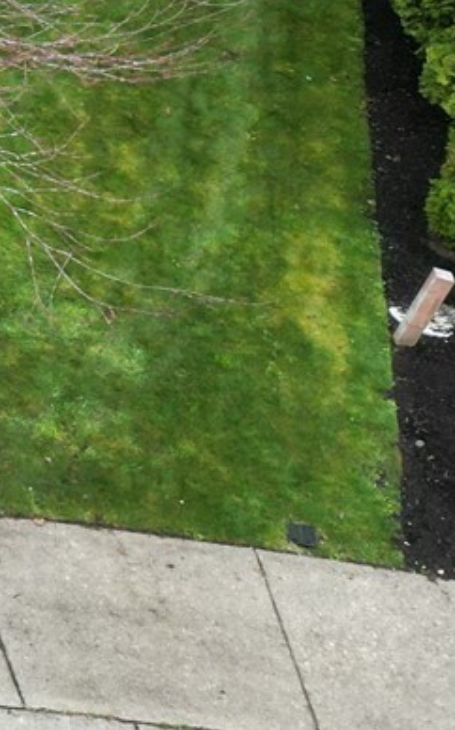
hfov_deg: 9.5
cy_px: -94
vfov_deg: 19.0
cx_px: -942
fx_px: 2086
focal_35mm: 105
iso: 130
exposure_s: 1/350
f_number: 1.7
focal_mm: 6.72
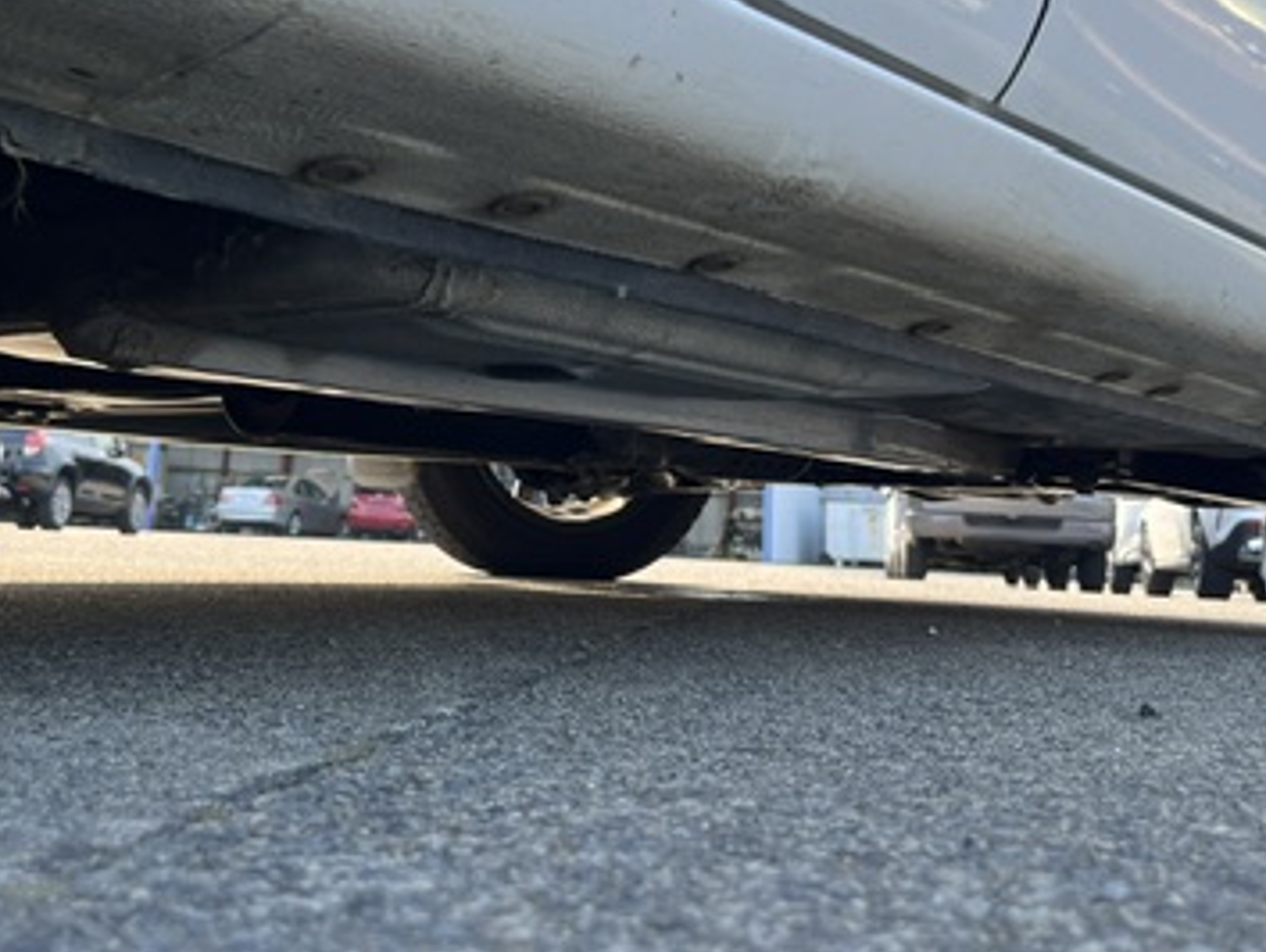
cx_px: 533
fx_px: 1720
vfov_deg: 30.0
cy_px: 150
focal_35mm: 47
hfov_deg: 40.3
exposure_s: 1/508
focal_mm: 5.1
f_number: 1.6
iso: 50
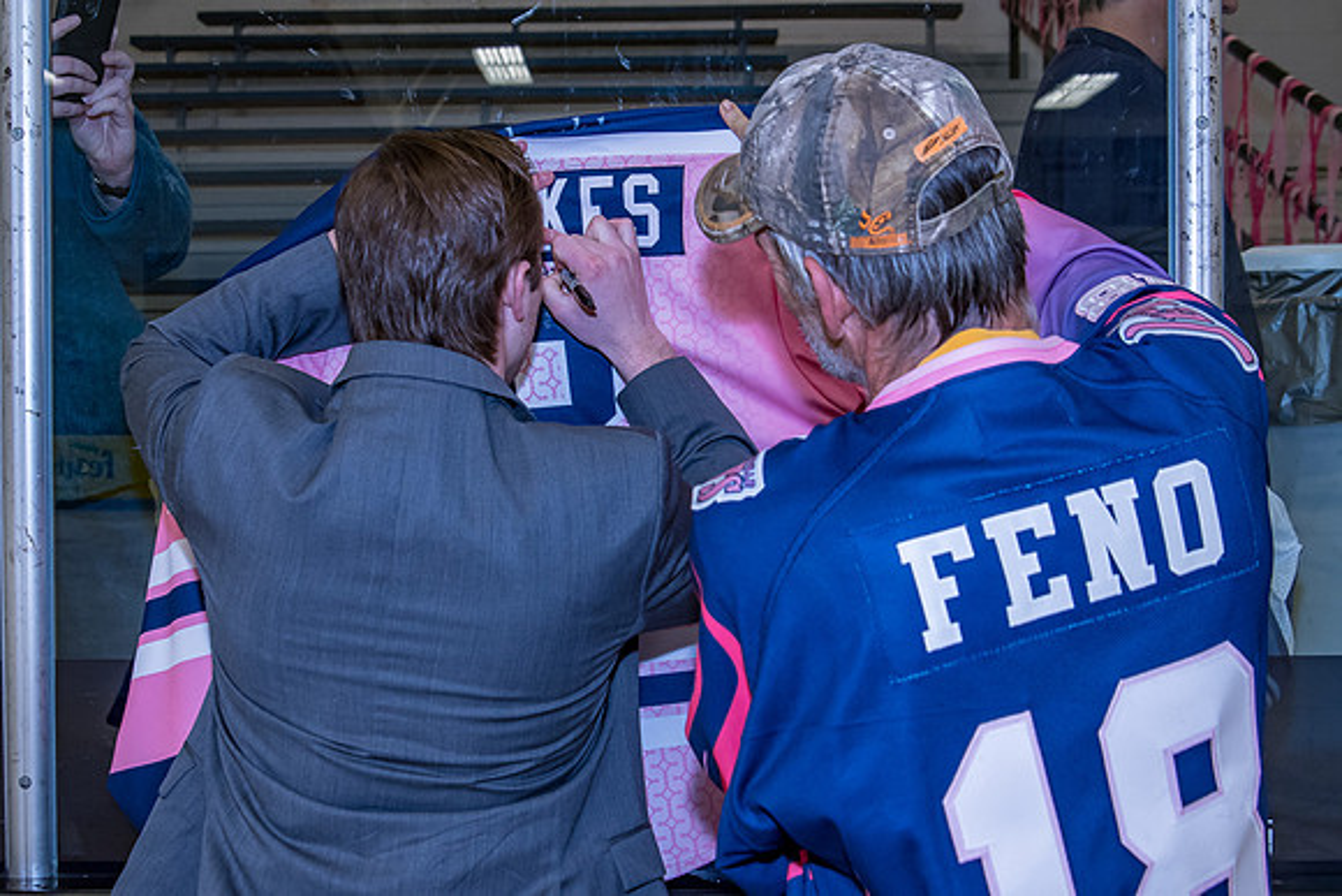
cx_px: 609
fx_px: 2077
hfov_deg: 35.8
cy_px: 407
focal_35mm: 56
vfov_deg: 24.3
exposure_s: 1/250
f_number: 5
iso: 800
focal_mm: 34
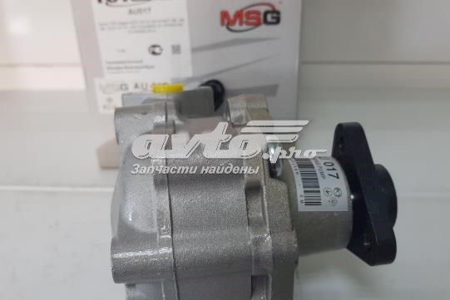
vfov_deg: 41.1
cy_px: 145
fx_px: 400
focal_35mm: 32
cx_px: 226
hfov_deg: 58.7
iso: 64
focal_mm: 4.2
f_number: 1.7
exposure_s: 1/50
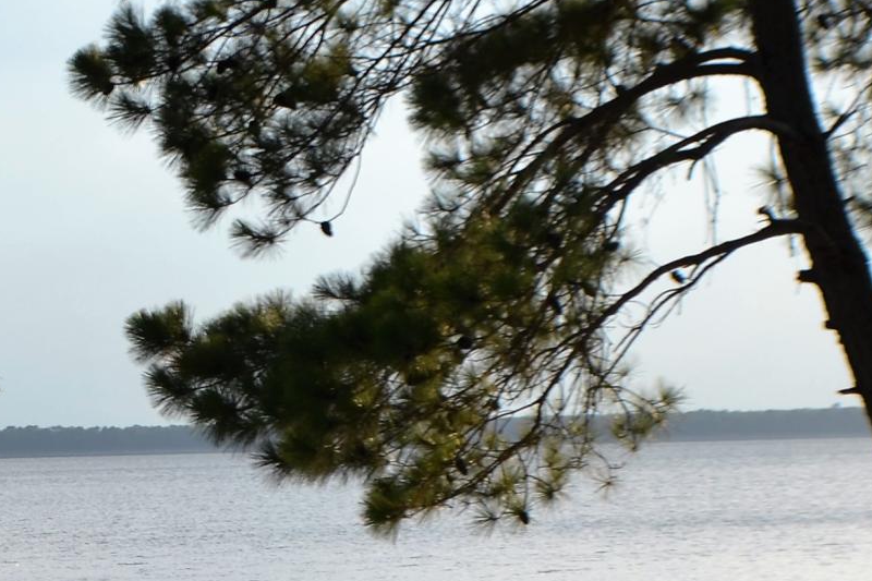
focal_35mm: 270
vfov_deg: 5.1
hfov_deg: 7.5
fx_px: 6538
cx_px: -242
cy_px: 449
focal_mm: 48
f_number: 7.1
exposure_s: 1/200
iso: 100
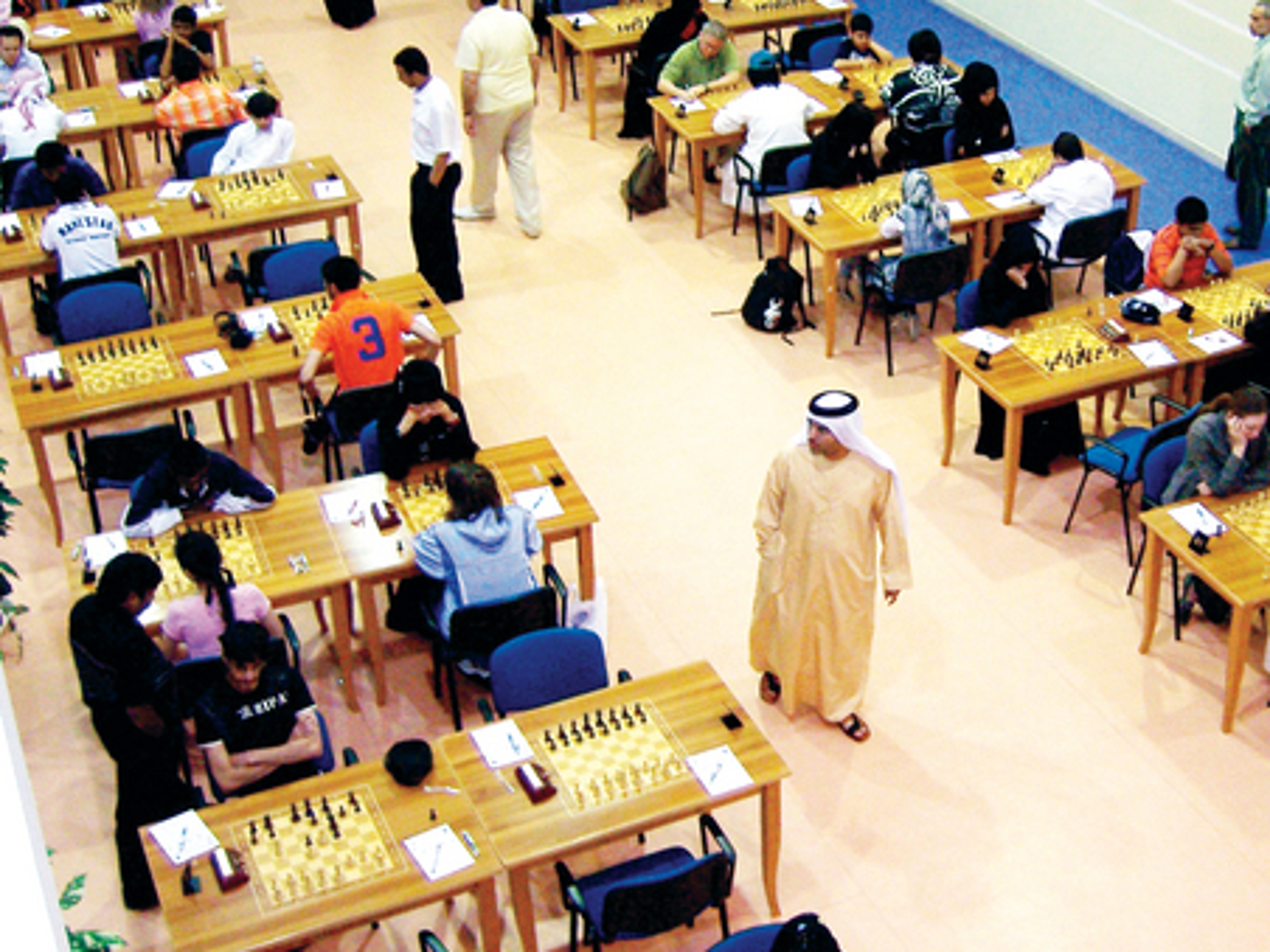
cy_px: 359
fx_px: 1871
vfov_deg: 28.5
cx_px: 877
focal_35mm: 51
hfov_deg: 37.0
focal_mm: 6.2
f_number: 2.8
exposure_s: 1/60
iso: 125
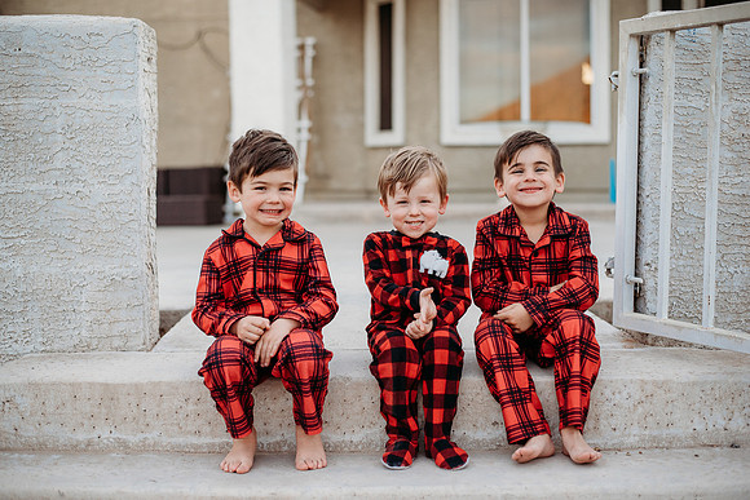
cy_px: 250
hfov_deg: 39.6
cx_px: 375
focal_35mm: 50
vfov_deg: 27.0
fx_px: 1042
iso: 640
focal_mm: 50
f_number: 2.2
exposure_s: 1/1000
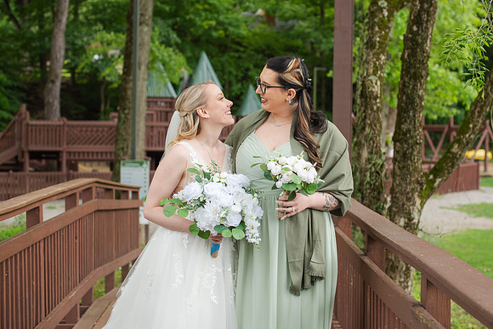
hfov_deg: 32.8
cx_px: 299
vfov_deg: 22.3
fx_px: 835
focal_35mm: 61
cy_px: 137
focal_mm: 50
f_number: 3.5
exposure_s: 1/400
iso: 500
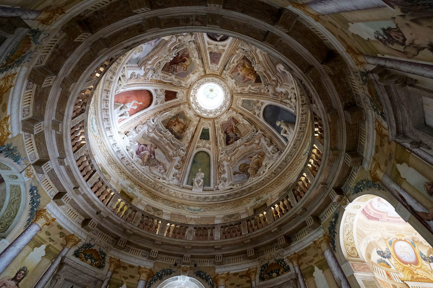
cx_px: 216
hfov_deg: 100.4
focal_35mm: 15
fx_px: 180
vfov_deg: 77.3
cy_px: 144
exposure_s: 1/85
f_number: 4.5
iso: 1600
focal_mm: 10
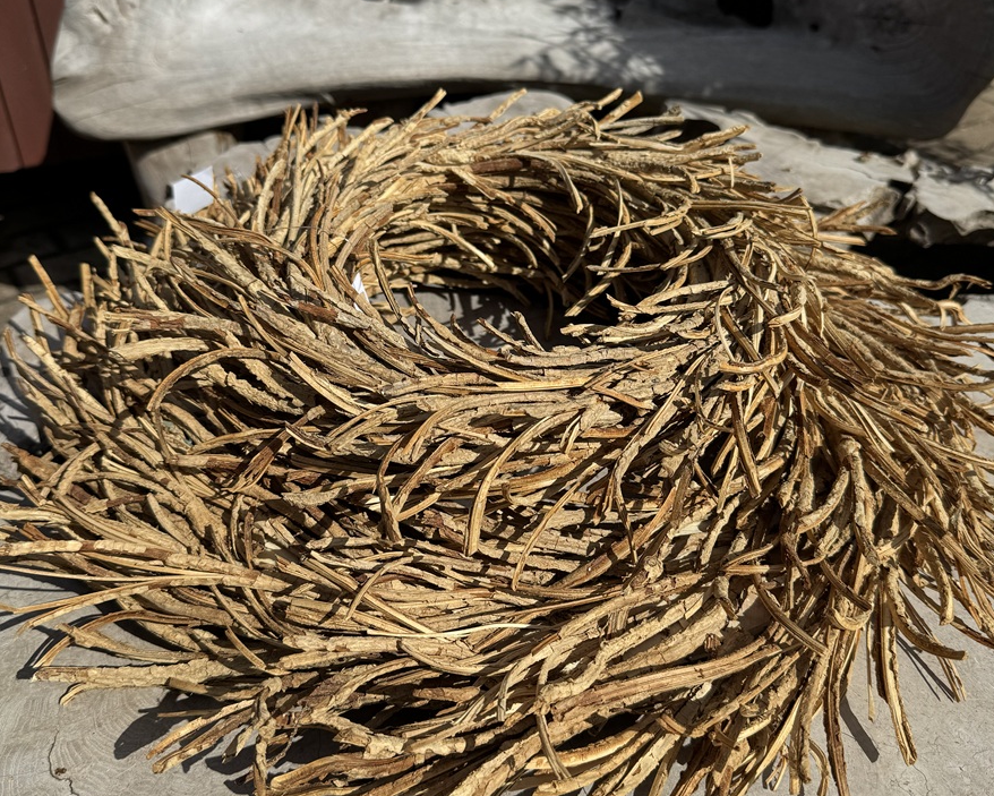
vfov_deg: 45.8
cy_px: 379
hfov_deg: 55.6
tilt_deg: -36.9
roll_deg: -1.9
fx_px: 942
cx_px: 505
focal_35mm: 32
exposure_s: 1/7937
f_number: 1.78
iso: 80
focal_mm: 6.76
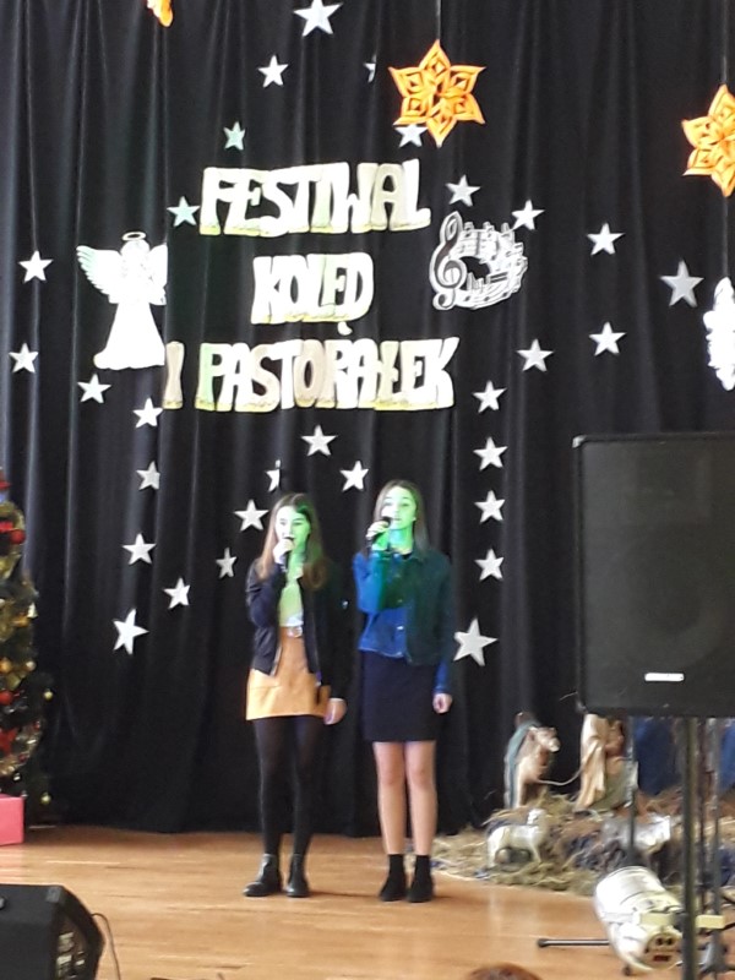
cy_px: 490
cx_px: 368
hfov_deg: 51.4
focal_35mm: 27
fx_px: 764
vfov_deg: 65.3
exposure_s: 1/33
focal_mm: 3.6
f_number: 1.9
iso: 160
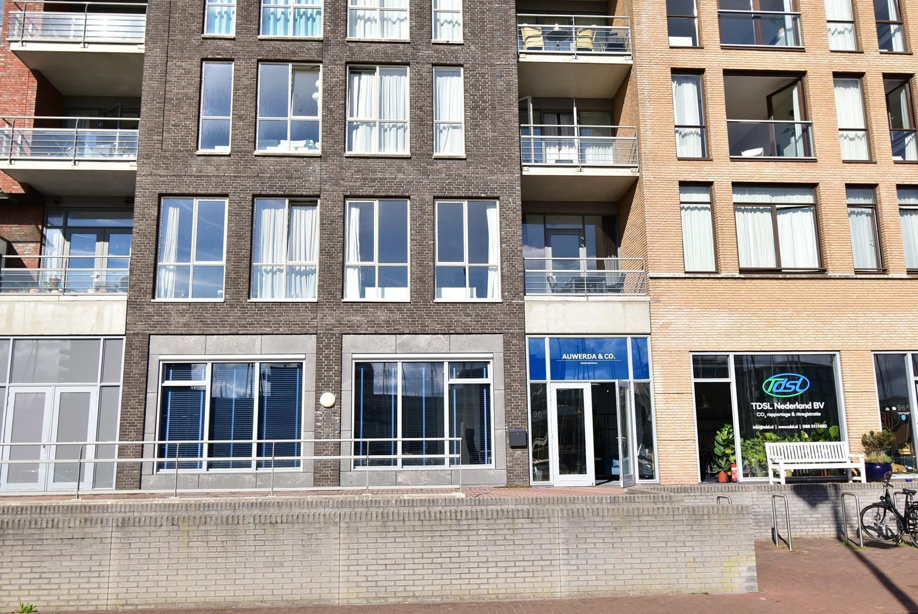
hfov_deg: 61.9
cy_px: 307
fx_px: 766
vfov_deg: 43.7
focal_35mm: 30
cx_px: 459
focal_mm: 20
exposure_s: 1/250
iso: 100
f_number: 8
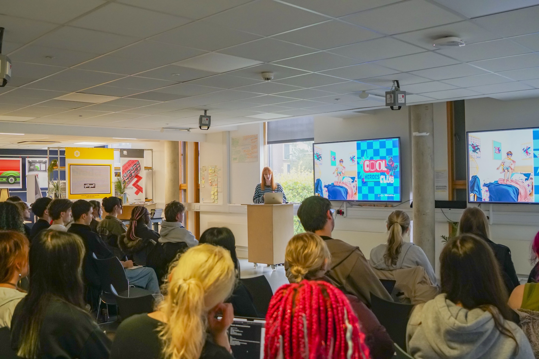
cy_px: 180
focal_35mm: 36
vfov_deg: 36.9
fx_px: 539
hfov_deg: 53.1
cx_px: 270
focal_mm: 24
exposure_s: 1/160
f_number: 4
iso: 1250
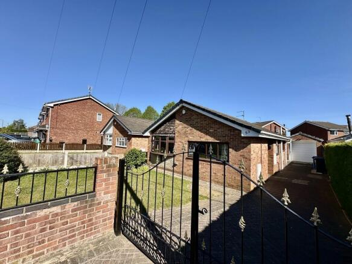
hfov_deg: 102.1
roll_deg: -1.8
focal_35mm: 14
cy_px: 132
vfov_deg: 85.7
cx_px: 176
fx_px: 142
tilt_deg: +2.9
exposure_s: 1/1473
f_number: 2.2
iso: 50
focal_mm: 2.22
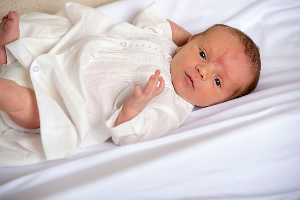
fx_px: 1499
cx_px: 150
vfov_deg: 7.6
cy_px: 100
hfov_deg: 11.4
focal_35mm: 180
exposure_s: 1/160
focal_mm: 180
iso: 125
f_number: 5.6
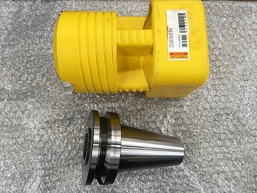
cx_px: 128
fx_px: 215
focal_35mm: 29
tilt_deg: -81.4
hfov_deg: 61.7
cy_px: 96
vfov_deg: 48.2
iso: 40
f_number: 2.2
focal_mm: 4.15
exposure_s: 1/30
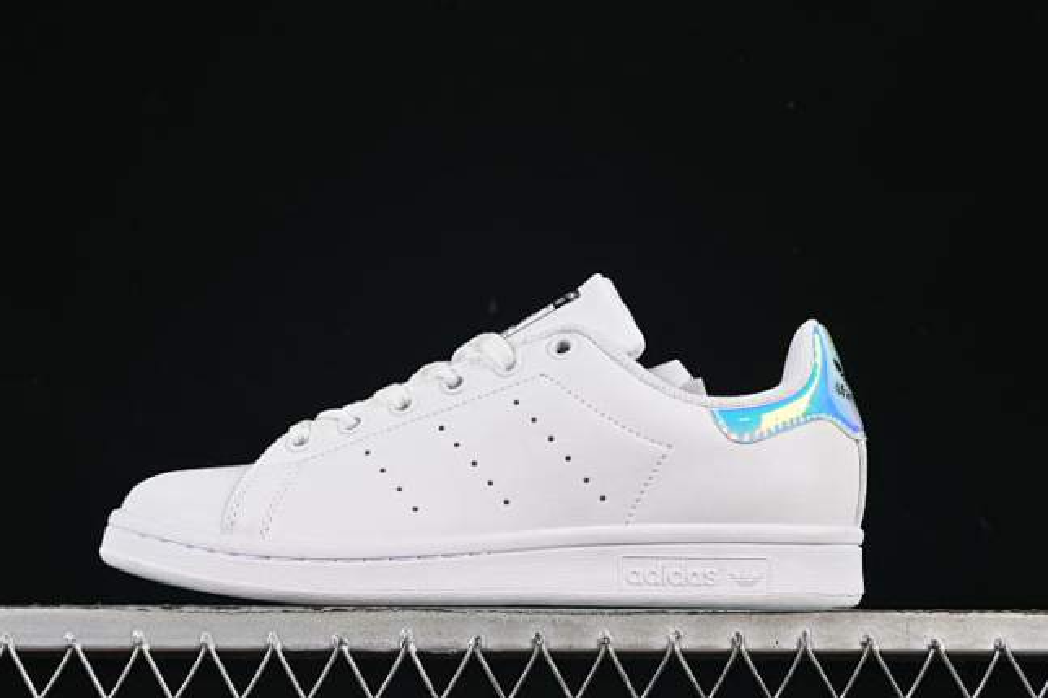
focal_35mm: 85
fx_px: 2474
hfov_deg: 23.9
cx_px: 488
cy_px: 366
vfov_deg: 16.1
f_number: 8
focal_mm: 50
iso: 160
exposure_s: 1/80
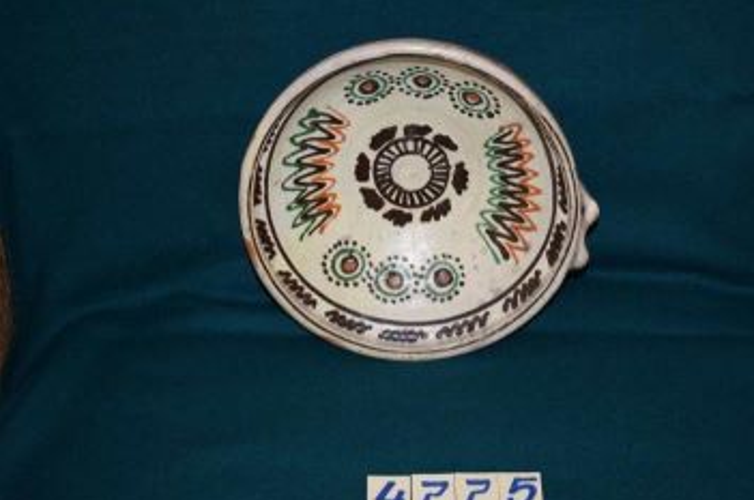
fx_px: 1359
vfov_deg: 20.8
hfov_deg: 31.0
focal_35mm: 65
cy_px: 283
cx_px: 427
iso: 1600
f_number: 4.8
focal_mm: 38
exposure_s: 1/60
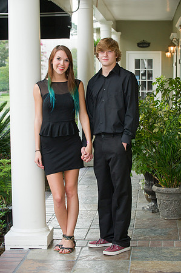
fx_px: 620
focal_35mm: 82
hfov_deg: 16.6
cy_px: 136
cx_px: 90
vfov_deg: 24.8
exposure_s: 1/160
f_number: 5.6
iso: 640
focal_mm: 82
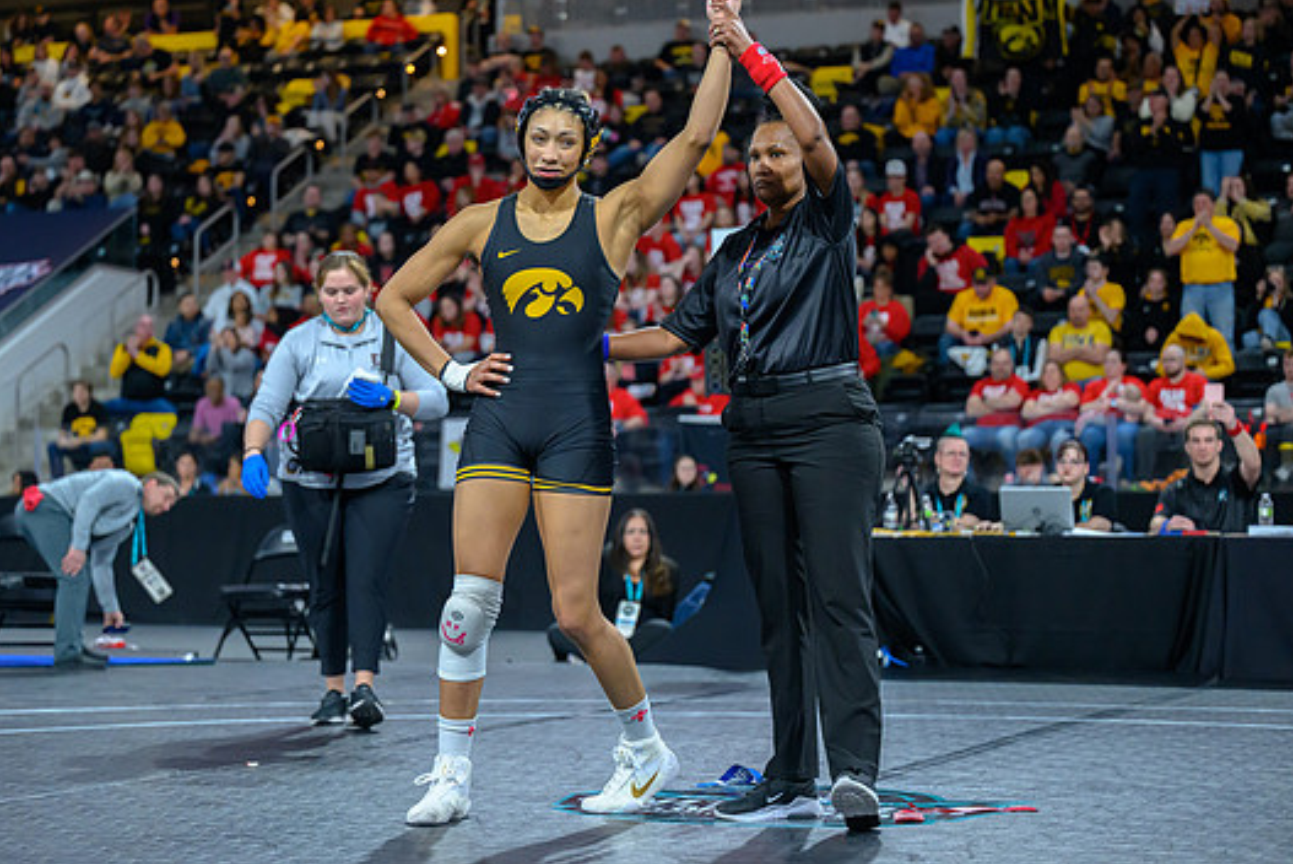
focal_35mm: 77
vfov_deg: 17.7
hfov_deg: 26.3
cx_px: 589
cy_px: 396
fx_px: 2767
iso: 4000
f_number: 2.8
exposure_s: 1/800
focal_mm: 70
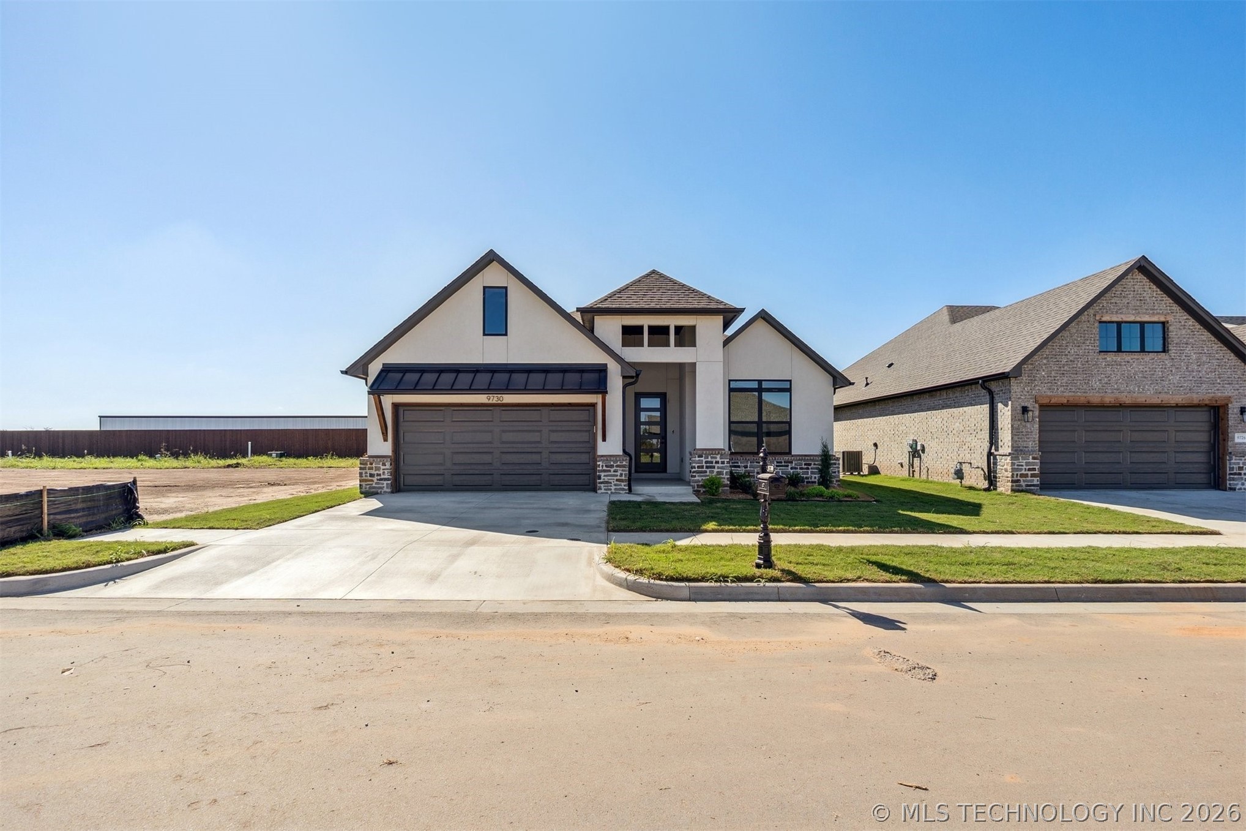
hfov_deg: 100.4
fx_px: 519
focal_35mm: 15
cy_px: 416
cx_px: 623
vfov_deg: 77.3
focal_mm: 10
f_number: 6.3
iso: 200
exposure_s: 1/800
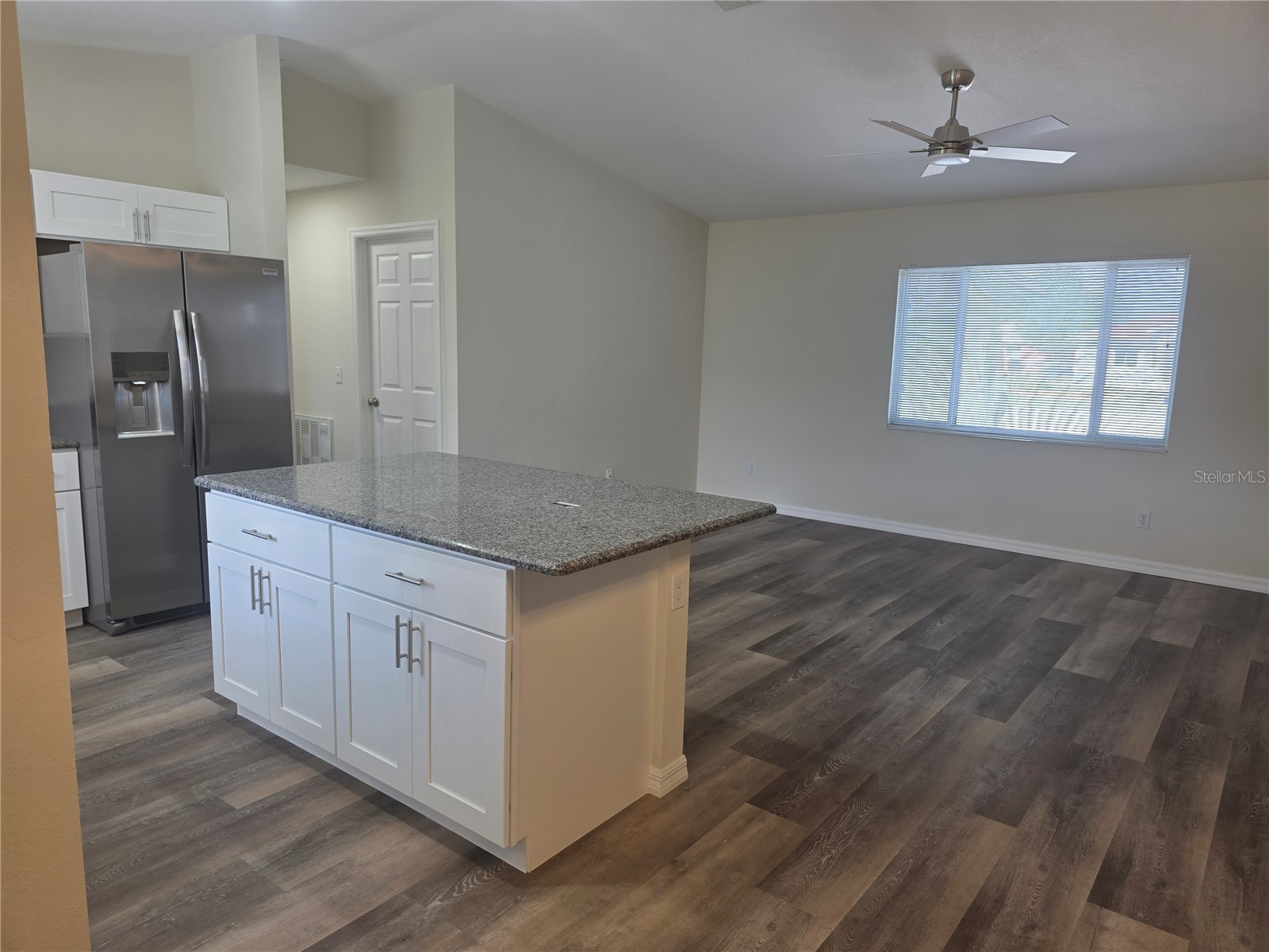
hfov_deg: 73.9
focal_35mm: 23
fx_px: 843
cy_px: 476
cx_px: 634
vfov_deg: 58.9
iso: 64
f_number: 1.7
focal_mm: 6.3
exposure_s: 1/120
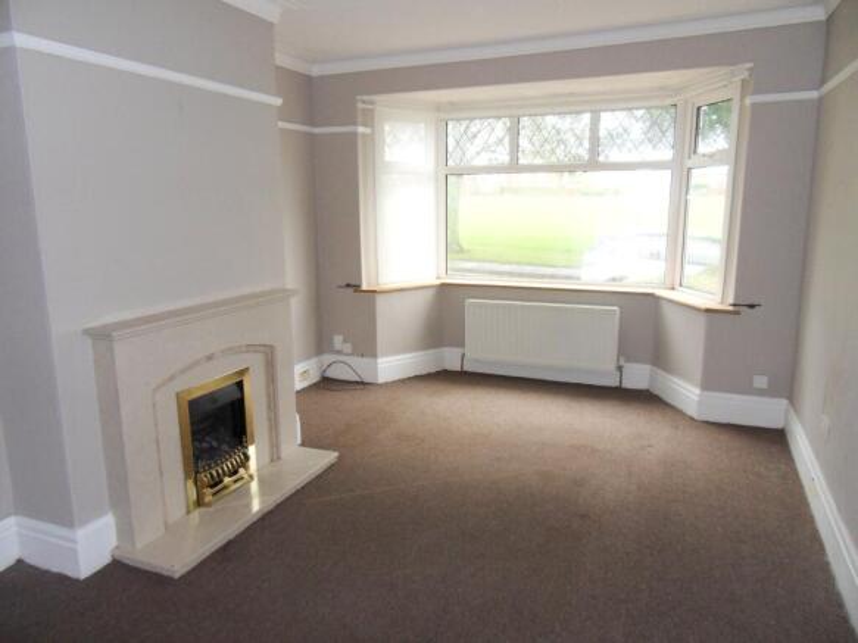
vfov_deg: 56.8
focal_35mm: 24
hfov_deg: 71.6
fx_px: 595
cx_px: 429
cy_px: 322
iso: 200
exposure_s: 1/30
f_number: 3.3
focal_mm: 4.2
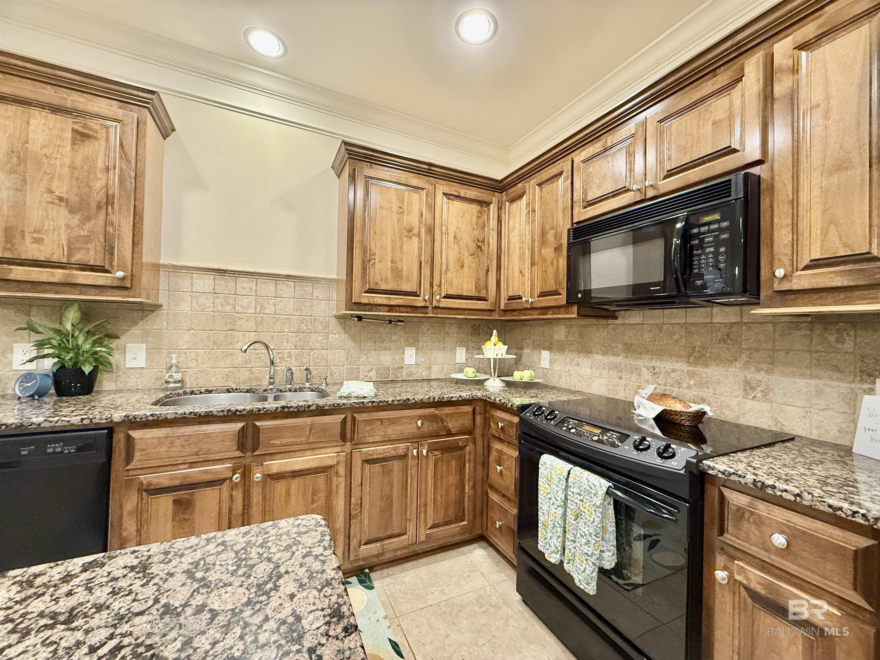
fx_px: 356
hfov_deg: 102.1
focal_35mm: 14
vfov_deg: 85.7
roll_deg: -1.3
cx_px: 440
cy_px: 330
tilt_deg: +0.1
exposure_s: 1/60
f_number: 2.2
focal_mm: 2.22
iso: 400
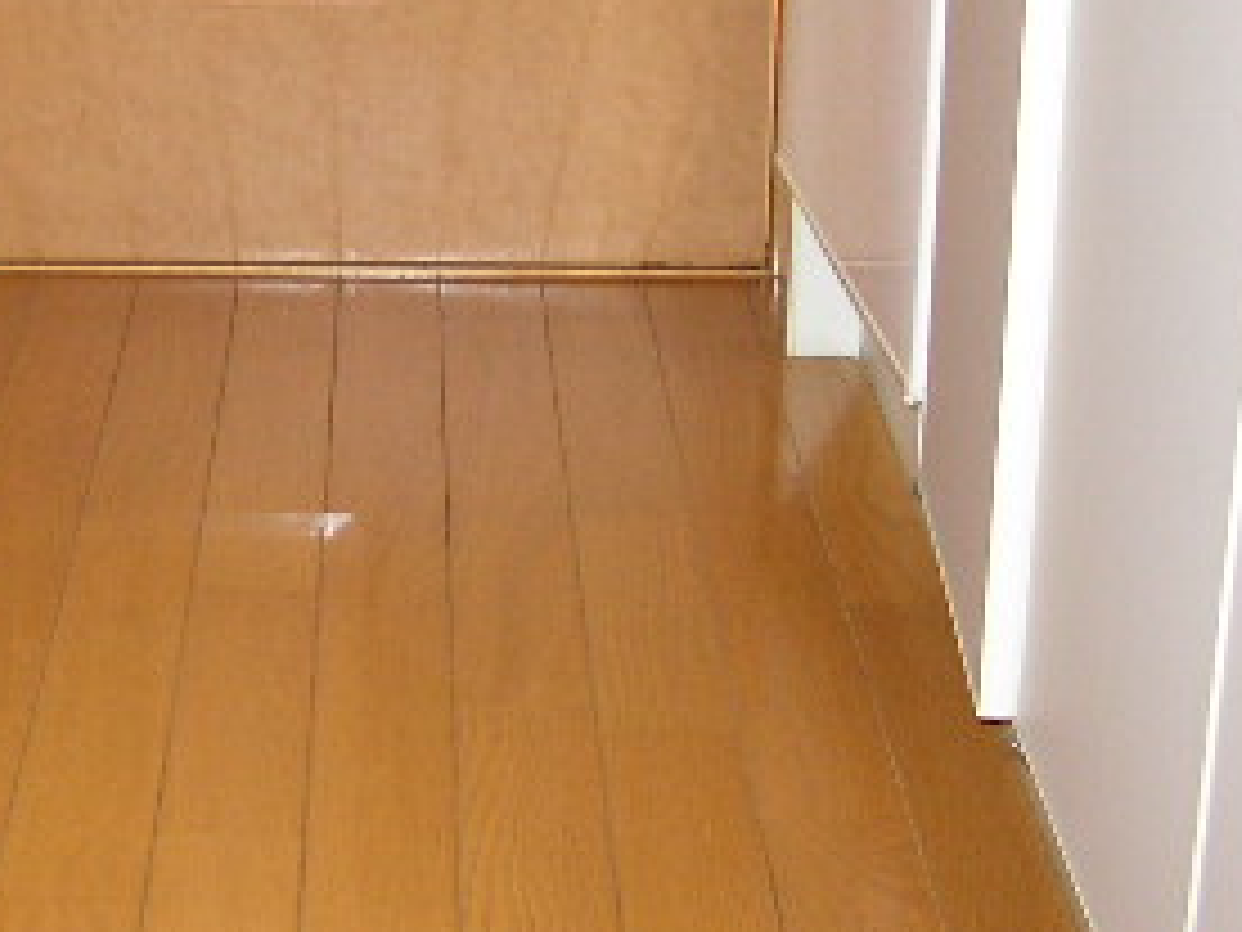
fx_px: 3157
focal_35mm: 88
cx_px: -135
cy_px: 171
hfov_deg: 21.1
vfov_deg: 16.6
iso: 100
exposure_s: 1/30
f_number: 2.9
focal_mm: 5.8
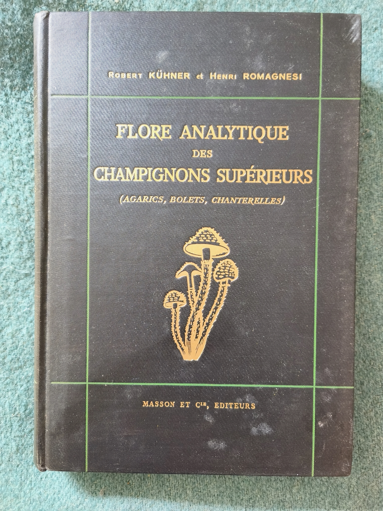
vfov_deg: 73.9
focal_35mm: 23
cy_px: 256
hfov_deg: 58.9
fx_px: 339
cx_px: 192
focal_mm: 5.35
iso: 2000
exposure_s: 1/25
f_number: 1.7
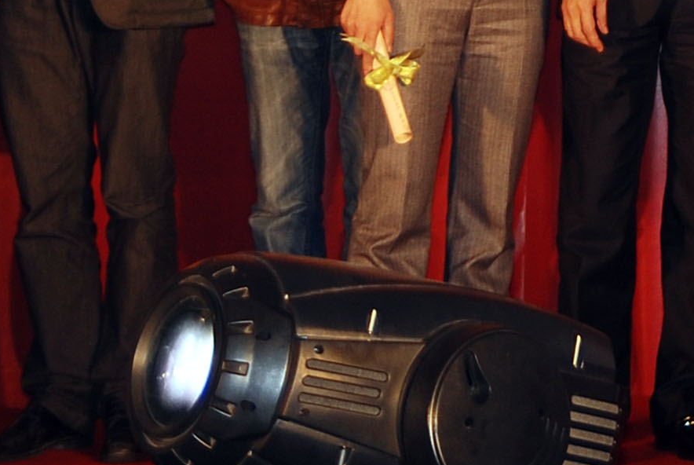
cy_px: -422
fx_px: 5579
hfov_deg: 7.1
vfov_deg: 4.7
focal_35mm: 289
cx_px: 700
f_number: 2.8
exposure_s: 1/125
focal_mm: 44
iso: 100
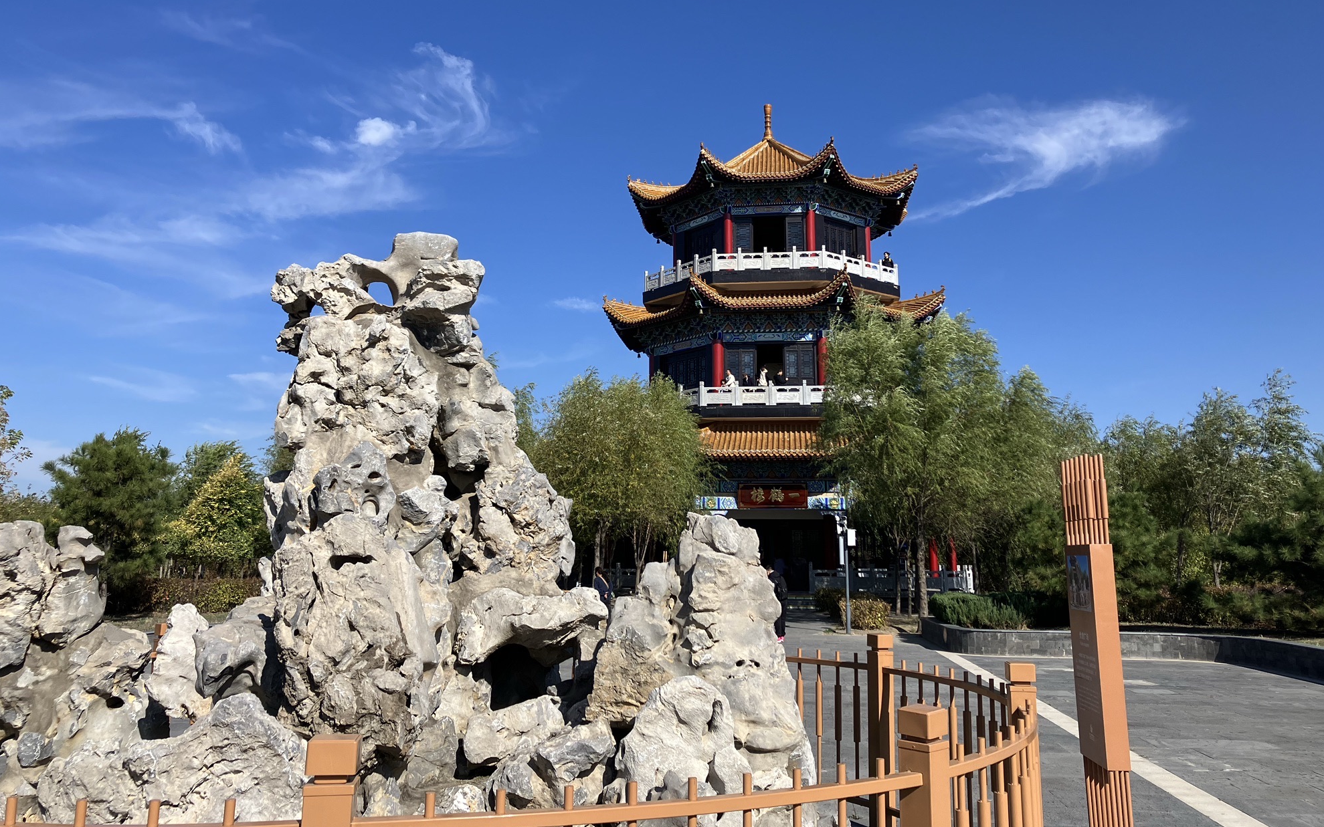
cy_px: 342
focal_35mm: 30
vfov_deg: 41.7
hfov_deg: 62.9
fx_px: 1083
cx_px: 667
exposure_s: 1/2558
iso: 32
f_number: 1.8
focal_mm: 3.99
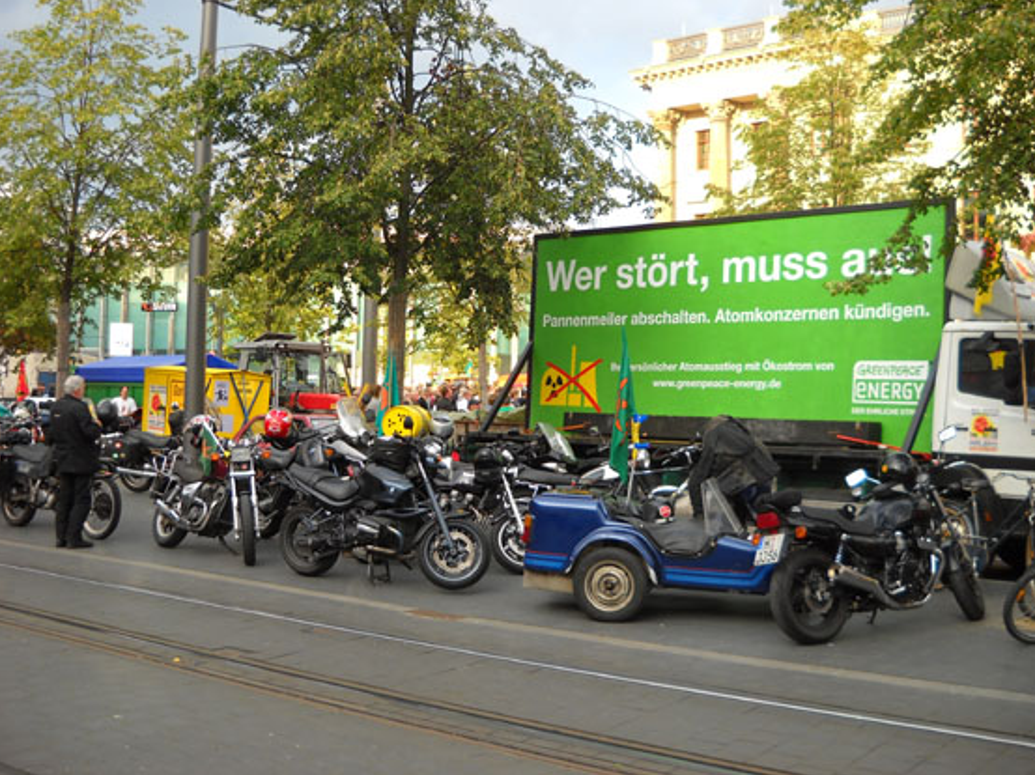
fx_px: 1255
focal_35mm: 42
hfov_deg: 44.8
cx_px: 515
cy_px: 380
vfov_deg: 34.3
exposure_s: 1/96
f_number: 3.1
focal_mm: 6.72
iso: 64
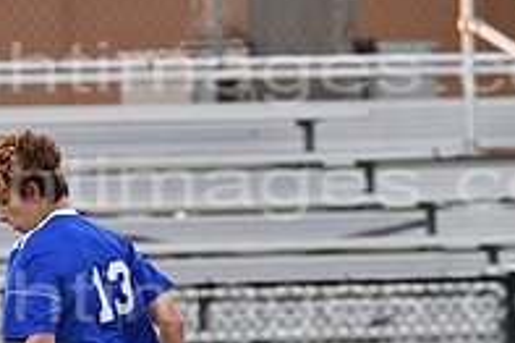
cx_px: 60
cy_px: 360
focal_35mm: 1325
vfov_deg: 1.0
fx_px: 18939
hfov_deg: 1.6
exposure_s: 1/1000
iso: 4000
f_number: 4.5
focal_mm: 300
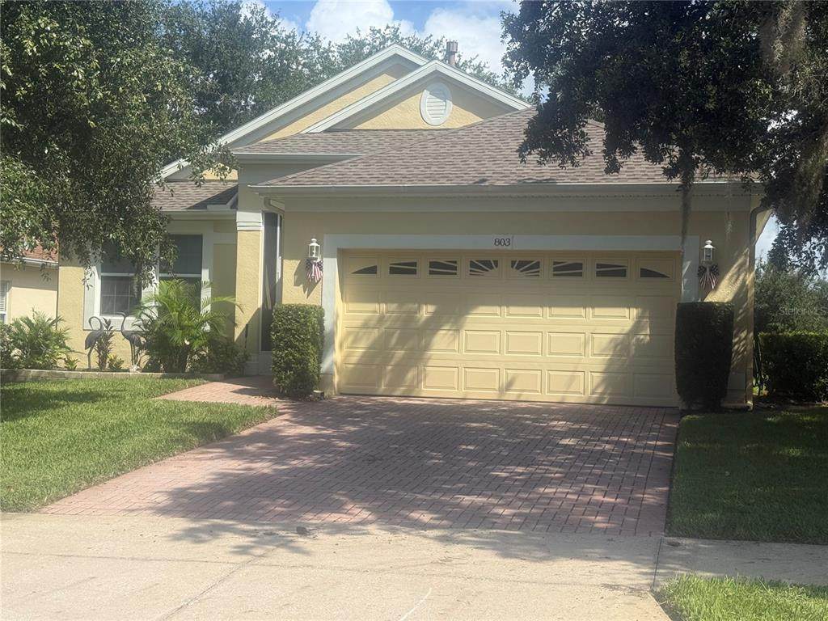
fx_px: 1148
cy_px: 310
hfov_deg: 39.7
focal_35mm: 48
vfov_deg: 30.3
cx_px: 414
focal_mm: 6.76
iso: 64
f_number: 1.78
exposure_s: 1/4587
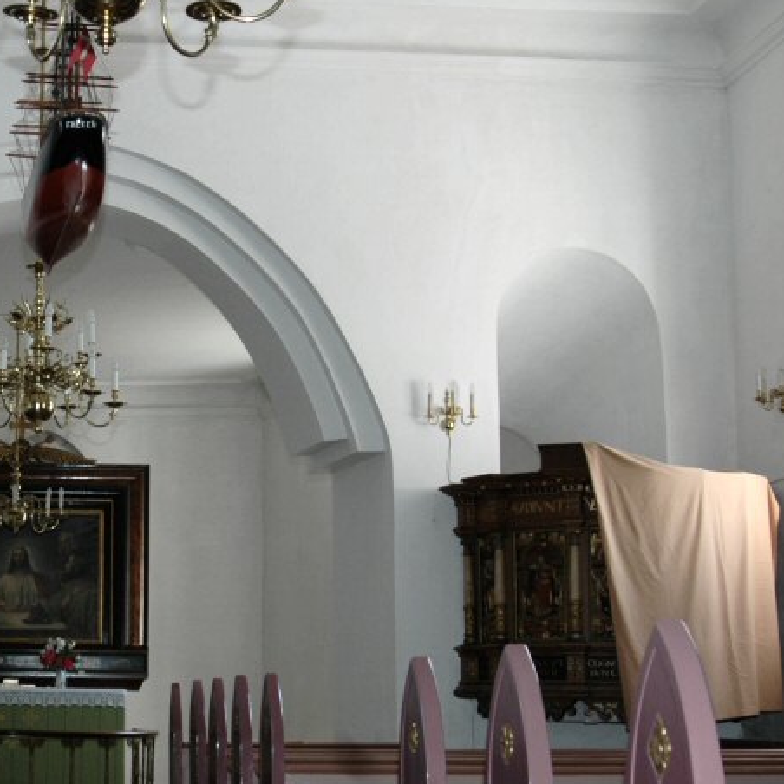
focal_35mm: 71
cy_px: 446
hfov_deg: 23.4
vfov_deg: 24.3
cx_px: 9
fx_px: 1819
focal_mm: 28
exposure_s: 1/100
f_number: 5
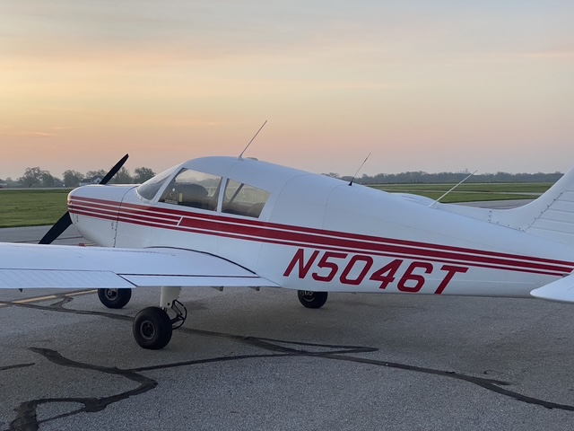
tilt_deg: -2.0
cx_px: 287
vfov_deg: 28.0
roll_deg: +0.8
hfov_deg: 36.8
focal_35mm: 52
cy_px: 216
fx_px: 862
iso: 100
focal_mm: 6
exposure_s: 1/121
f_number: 2
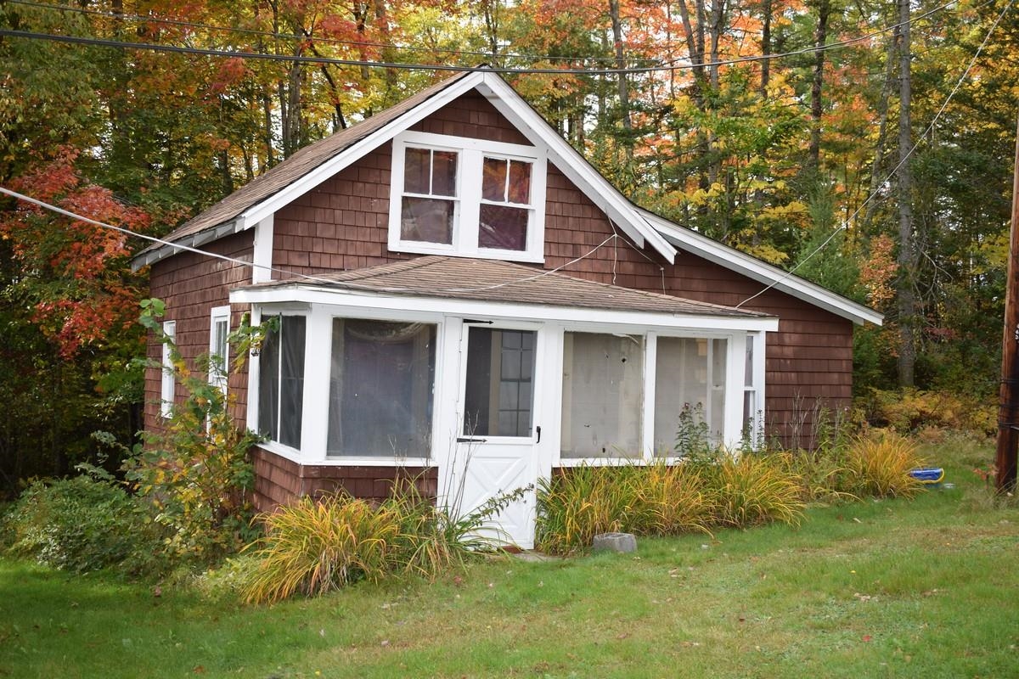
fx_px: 1189
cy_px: 340
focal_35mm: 42
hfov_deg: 46.4
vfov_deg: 31.9
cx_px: 510
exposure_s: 1/125
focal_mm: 28
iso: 140
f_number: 5.6
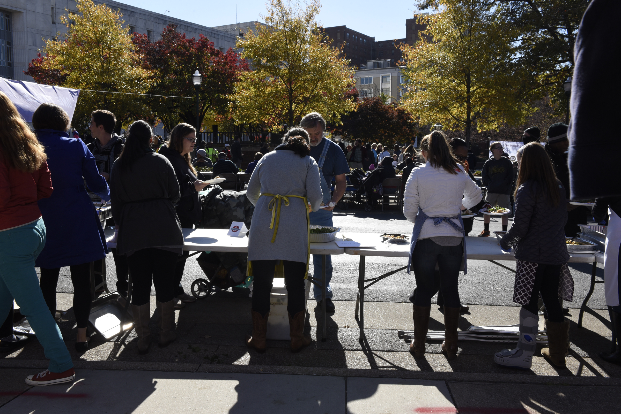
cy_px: 207
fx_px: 604
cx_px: 310
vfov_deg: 37.9
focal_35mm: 35
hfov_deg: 54.4
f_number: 18
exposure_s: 1/320
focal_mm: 35
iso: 640
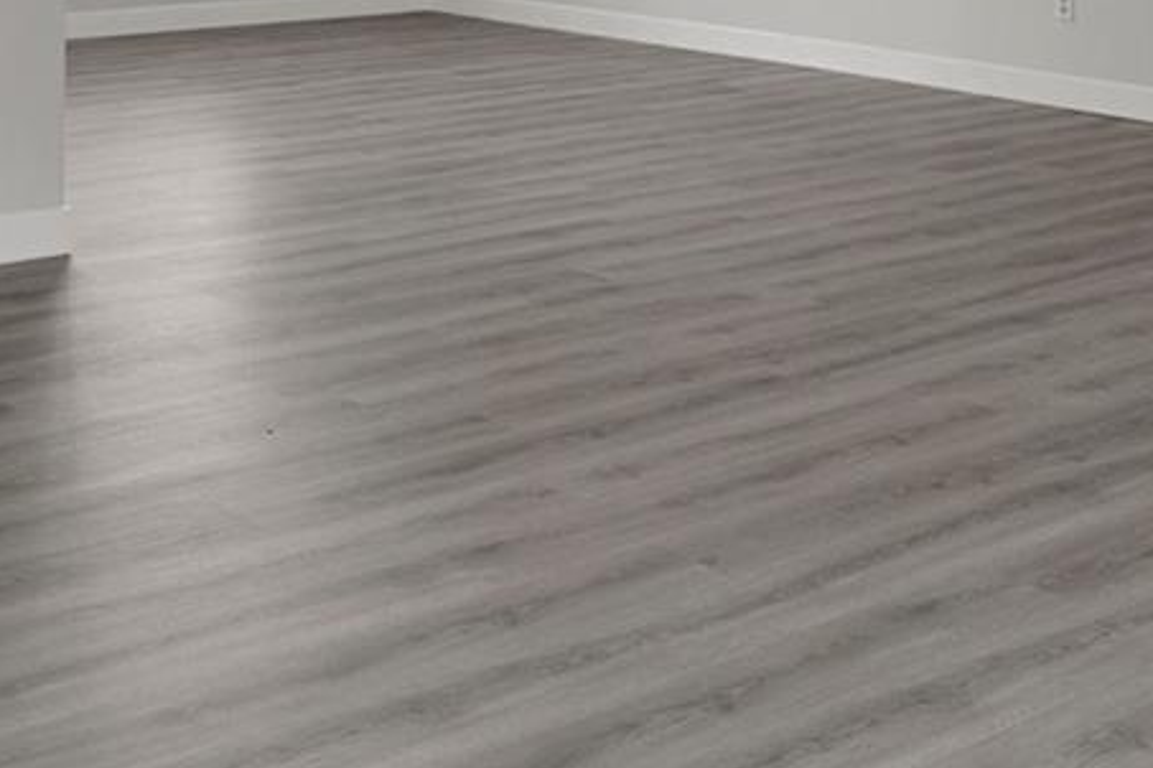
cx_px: 524
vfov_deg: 20.7
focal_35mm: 60
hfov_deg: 33.4
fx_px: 1922
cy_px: -216
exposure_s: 1.6
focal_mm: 17
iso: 320
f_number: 8
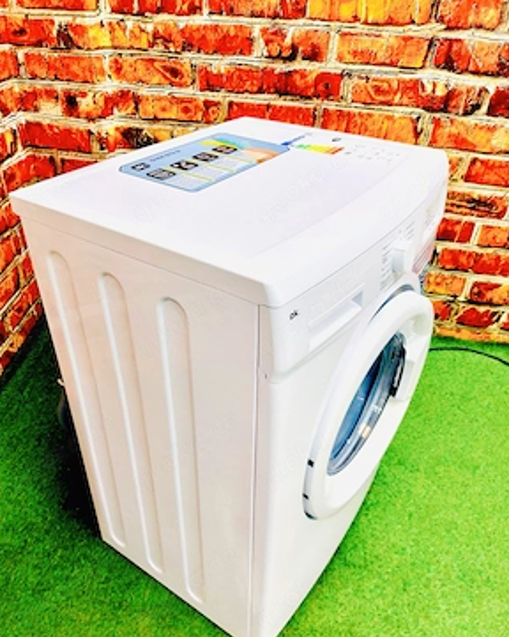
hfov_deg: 54.9
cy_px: 343
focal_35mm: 26
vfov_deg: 65.9
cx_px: 249
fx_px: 490
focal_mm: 5.23
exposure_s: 1/50
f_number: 1.8
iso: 100
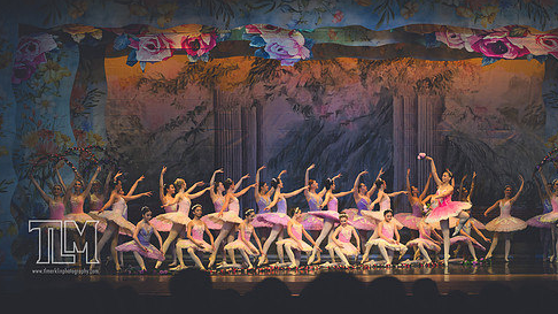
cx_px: 338
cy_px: 151
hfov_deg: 21.8
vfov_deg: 12.3
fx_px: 1450
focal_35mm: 98
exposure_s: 1/500
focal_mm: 70
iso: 640
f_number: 2.8
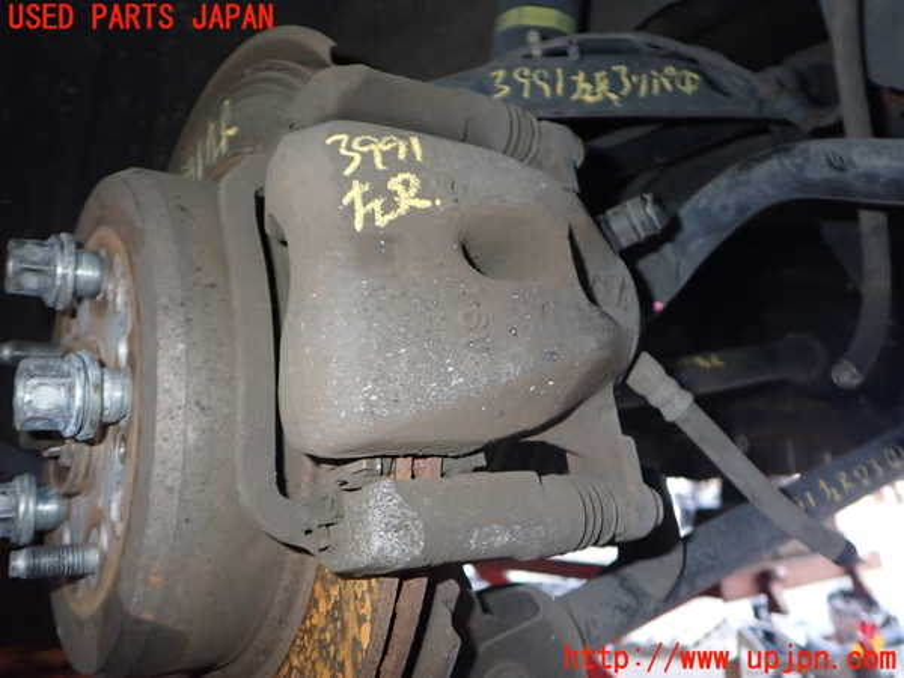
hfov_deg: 60.0
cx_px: 452
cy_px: 339
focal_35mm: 30
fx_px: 783
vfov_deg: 46.8
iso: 400
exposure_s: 1/30
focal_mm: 5.4
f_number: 6.3
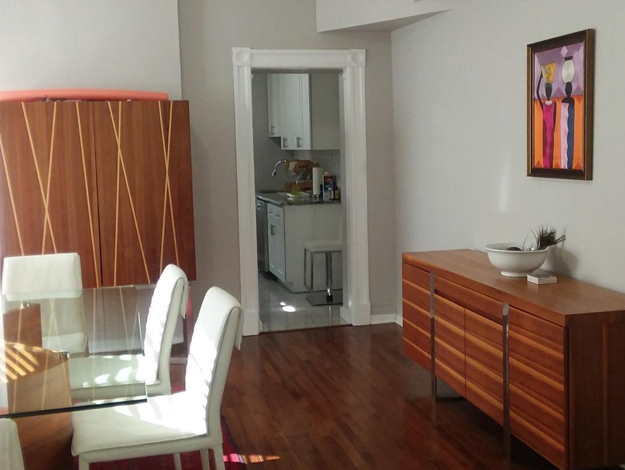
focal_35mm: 40
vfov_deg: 36.0
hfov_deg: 46.8
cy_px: 222
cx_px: 307
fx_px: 723
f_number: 1.9
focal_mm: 2.47
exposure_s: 1/30
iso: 80
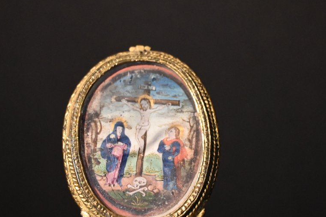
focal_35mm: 55
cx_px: 147
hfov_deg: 36.3
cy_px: 135
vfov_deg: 24.6
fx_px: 496
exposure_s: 1/125
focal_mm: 23
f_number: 4.2
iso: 3200
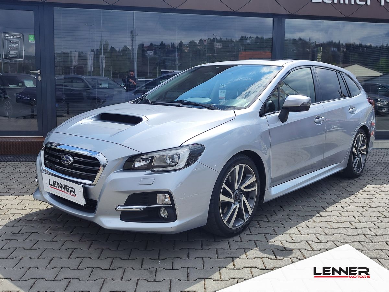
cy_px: 146
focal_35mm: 23
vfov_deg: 58.9
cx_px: 194
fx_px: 258
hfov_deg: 73.9
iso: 50
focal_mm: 7.01
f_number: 1.69
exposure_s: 1/1360
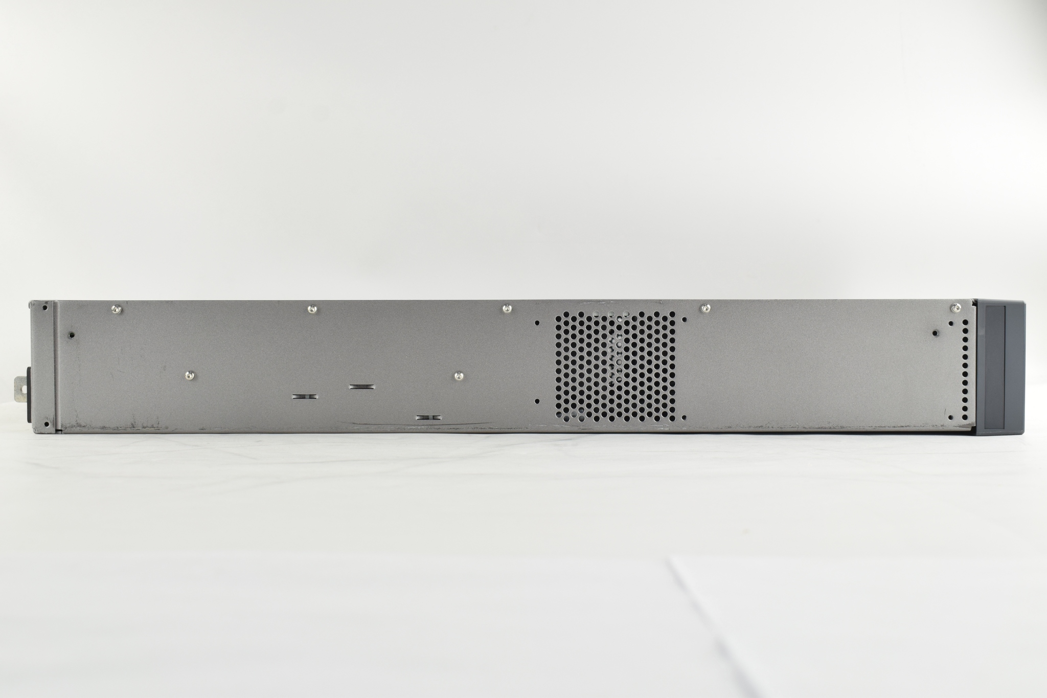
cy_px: 349
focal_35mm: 51
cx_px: 524
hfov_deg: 38.9
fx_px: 1483
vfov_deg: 26.5
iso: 400
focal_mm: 34
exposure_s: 1/30
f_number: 10
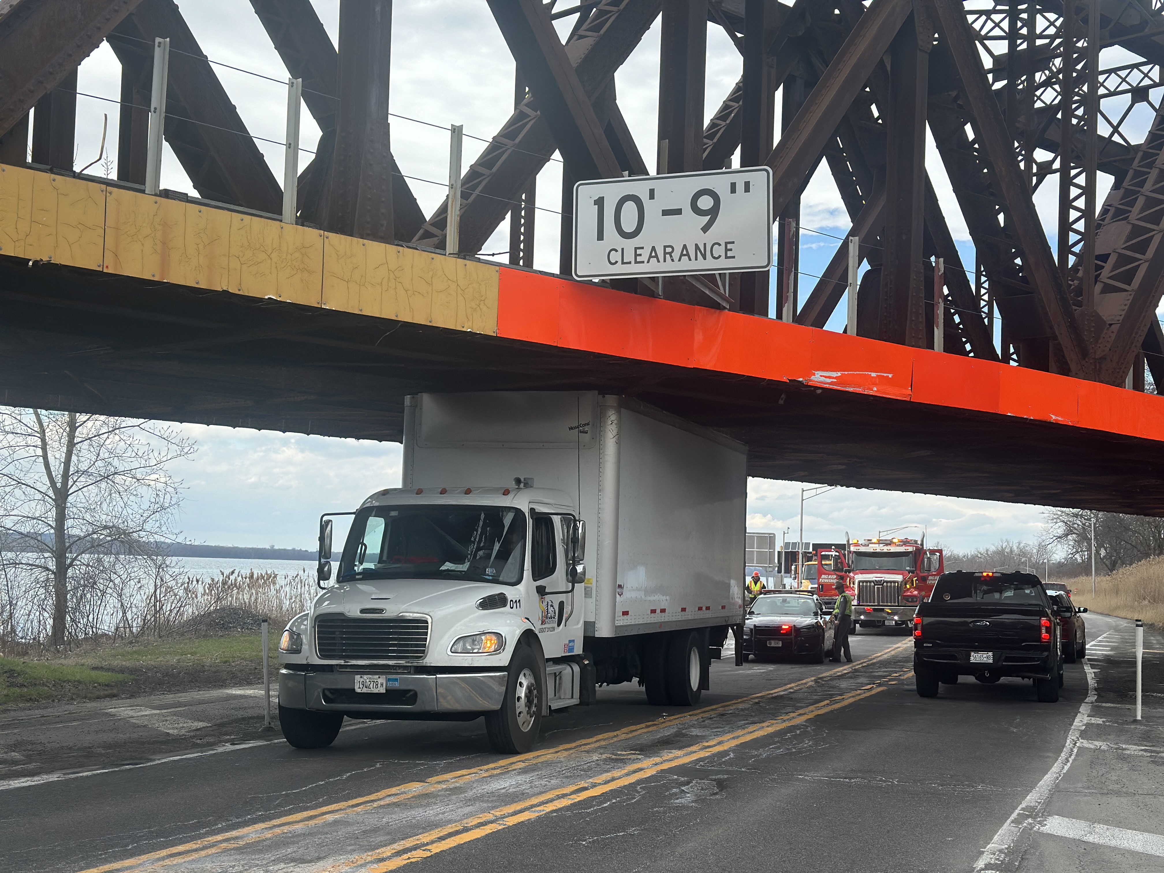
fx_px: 1614
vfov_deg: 30.3
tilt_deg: +5.4
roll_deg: -2.1
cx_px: 582
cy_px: 436
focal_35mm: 48
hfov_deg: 39.7
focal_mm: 6.86
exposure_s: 1/2304
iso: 80
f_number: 1.78
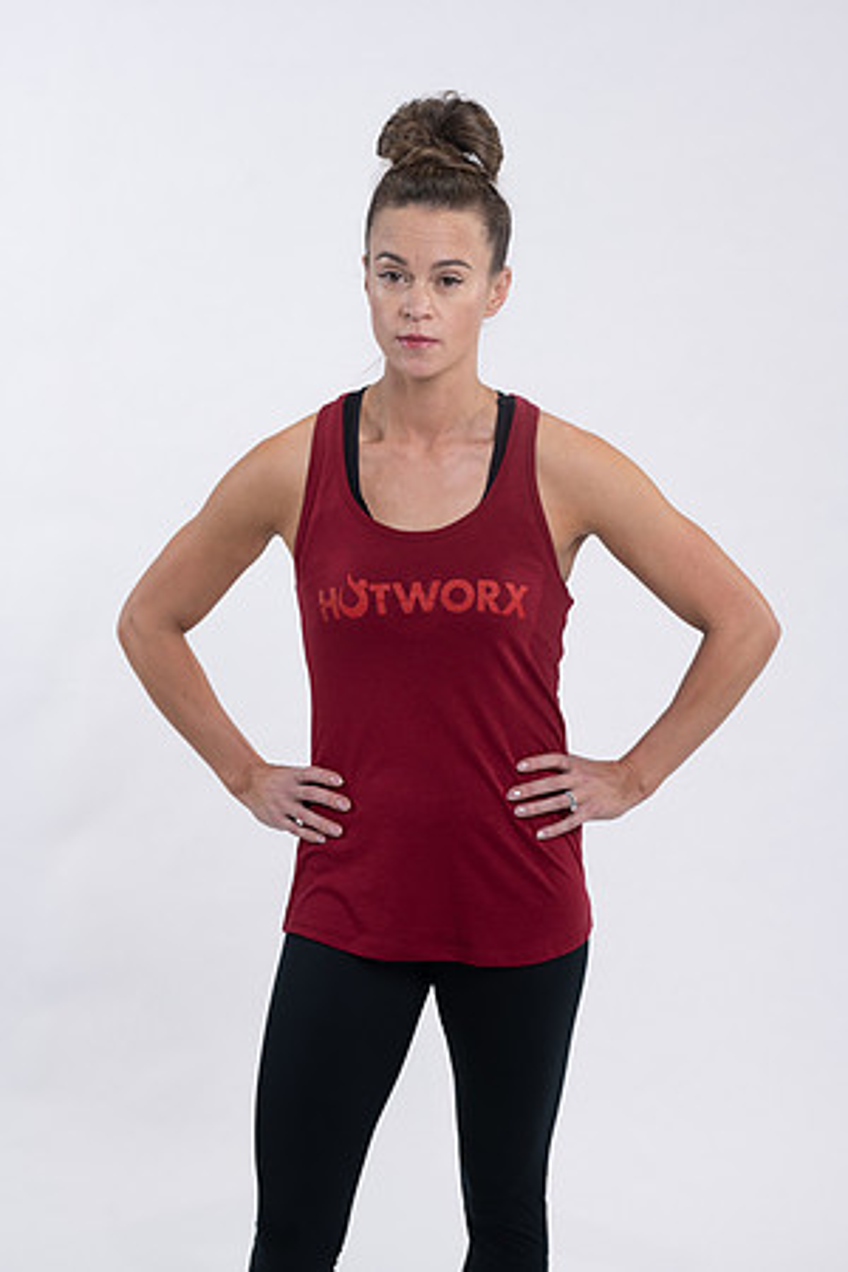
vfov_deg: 23.9
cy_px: 636
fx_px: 3003
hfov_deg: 16.1
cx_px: 424
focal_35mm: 85
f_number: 4
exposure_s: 1/125
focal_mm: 85
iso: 200
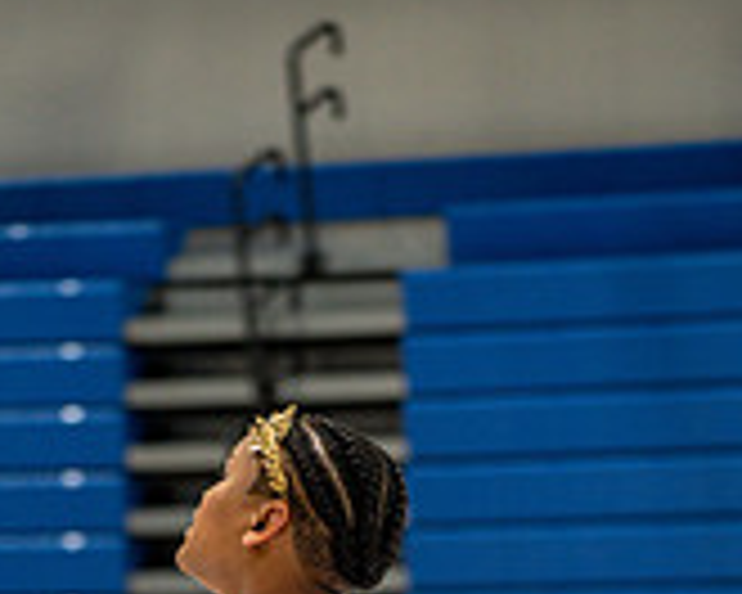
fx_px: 7291
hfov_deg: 5.8
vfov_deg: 4.6
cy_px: 990
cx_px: 234
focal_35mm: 332
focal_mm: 130
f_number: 4
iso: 2200
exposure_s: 1/500
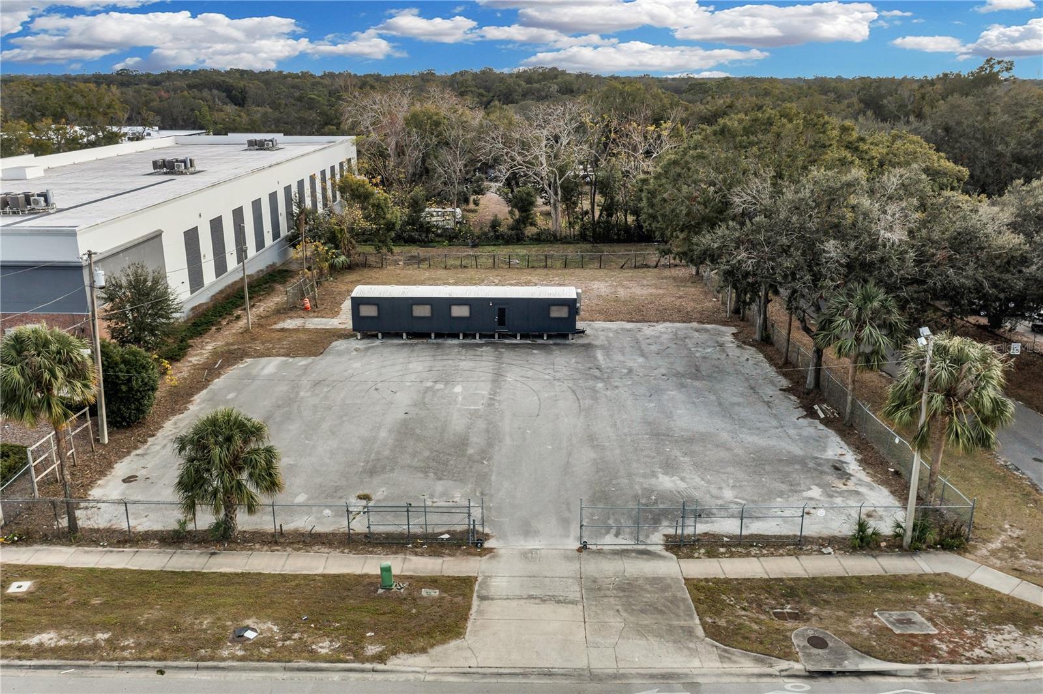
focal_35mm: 28
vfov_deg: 46.4
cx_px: 522
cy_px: 347
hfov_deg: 65.5
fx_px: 811
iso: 200
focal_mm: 10.26
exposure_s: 1/80
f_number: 4.5
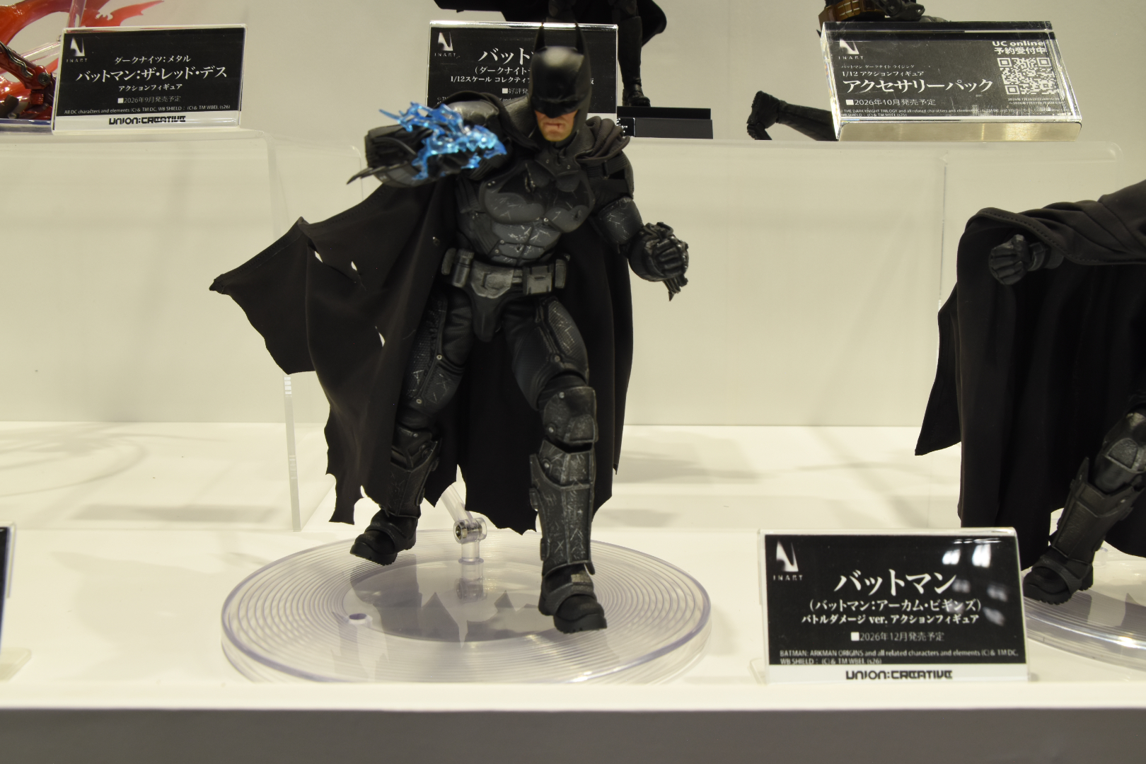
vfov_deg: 34.2
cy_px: 382
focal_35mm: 39
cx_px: 573
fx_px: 1241
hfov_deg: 49.6
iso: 500
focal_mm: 26
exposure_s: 1/80
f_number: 11
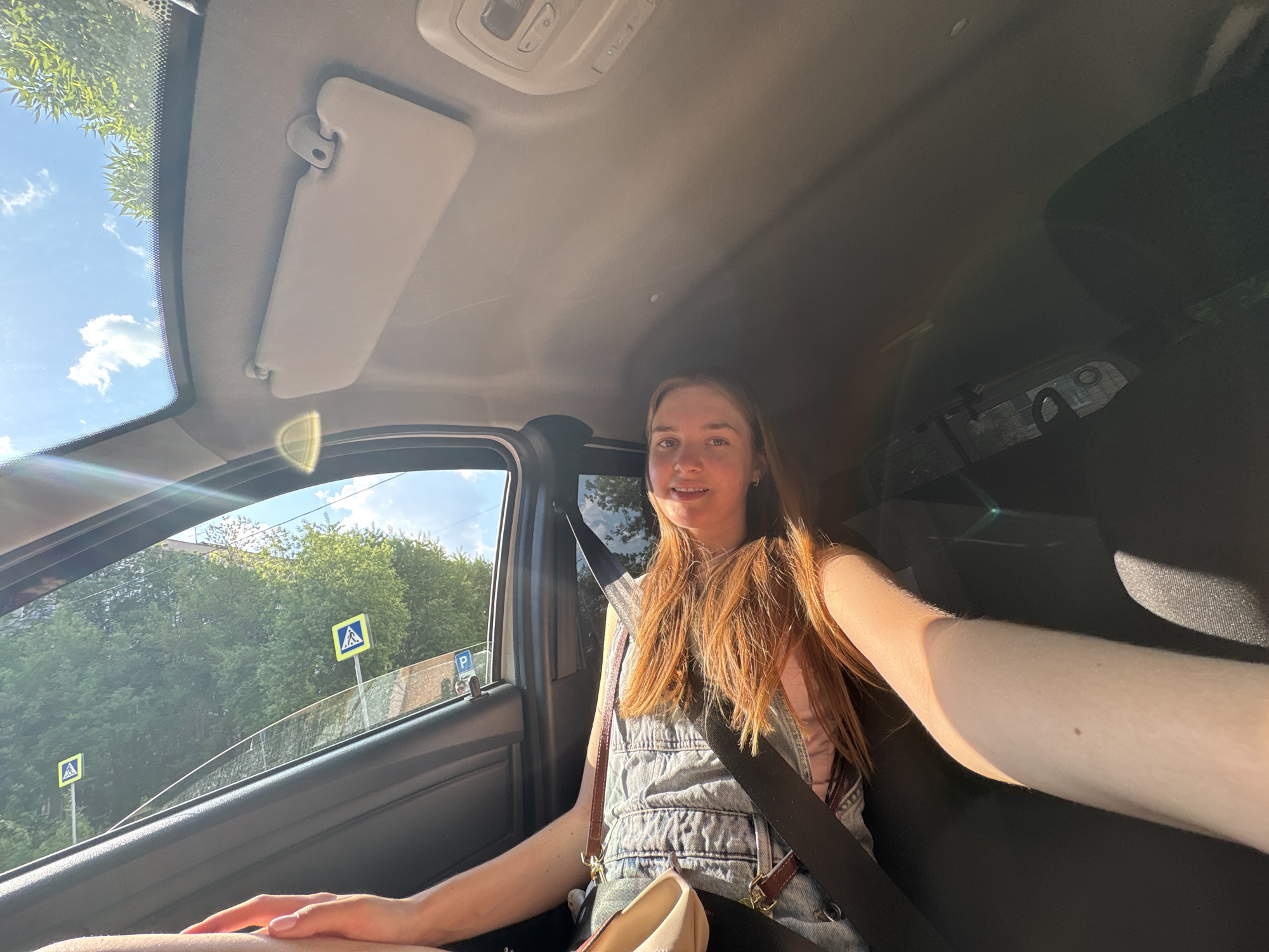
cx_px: 634
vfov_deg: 85.7
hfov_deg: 102.1
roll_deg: +22.0
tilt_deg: +21.5
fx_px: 513
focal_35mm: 14
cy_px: 476
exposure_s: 1/248
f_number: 2.2
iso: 64
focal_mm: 2.22
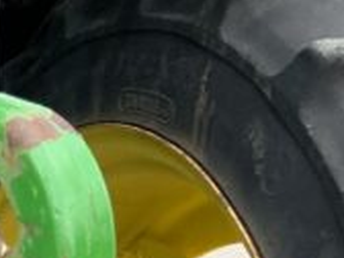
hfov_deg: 9.5
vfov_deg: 7.7
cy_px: 649
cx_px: -567
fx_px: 1759
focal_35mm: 177
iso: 16
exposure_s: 1/167
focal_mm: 3
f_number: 1.8
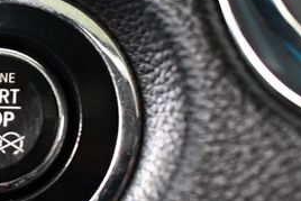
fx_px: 719
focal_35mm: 86
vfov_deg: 15.9
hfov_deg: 22.1
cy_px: 98
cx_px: -44
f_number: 3.5
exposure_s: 1/60
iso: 4000
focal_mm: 18
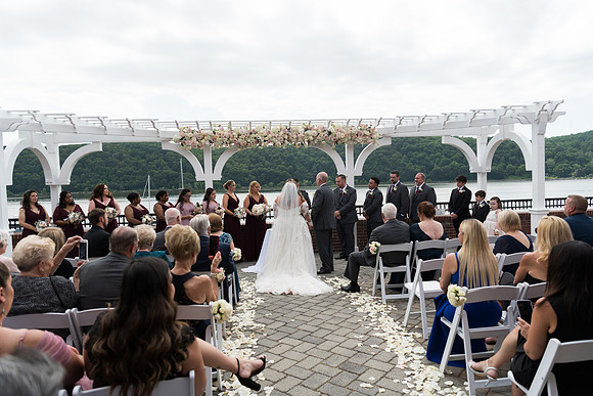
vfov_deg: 53.2
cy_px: 198
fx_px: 395
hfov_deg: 73.7
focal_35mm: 24
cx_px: 296
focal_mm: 24
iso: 64
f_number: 2.8
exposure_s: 1/1250
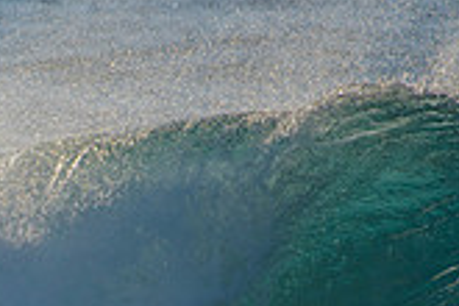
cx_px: 8
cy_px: 377
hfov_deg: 1.2
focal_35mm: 1753
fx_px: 22349
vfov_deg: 0.8
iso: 160
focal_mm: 500
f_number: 5.6
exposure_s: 1/2000
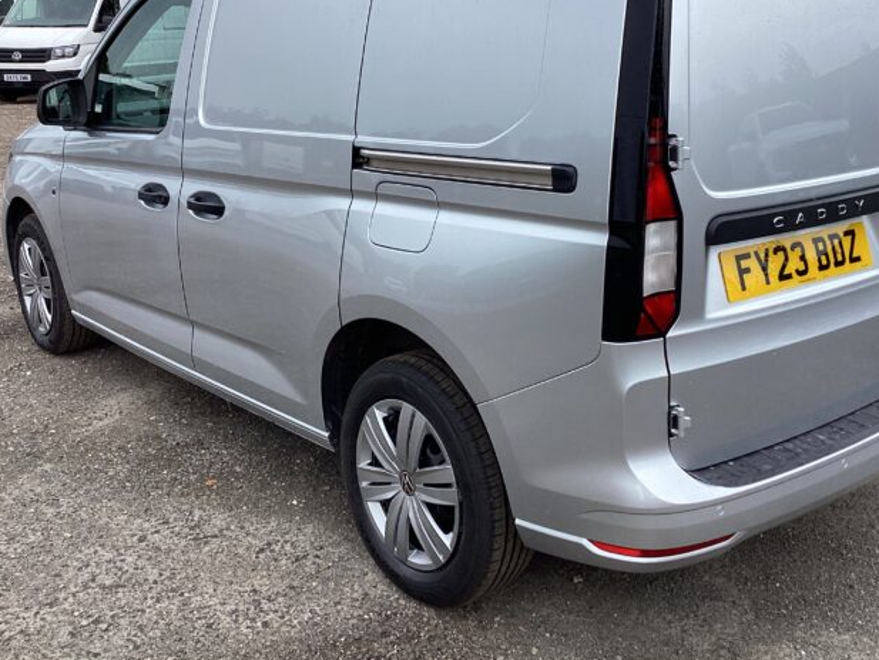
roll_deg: +0.7
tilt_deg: -13.5
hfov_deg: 46.7
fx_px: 1016
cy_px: 257
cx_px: 493
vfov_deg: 35.8
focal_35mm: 40
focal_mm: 3.3
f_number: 2.4
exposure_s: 1/426
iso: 25
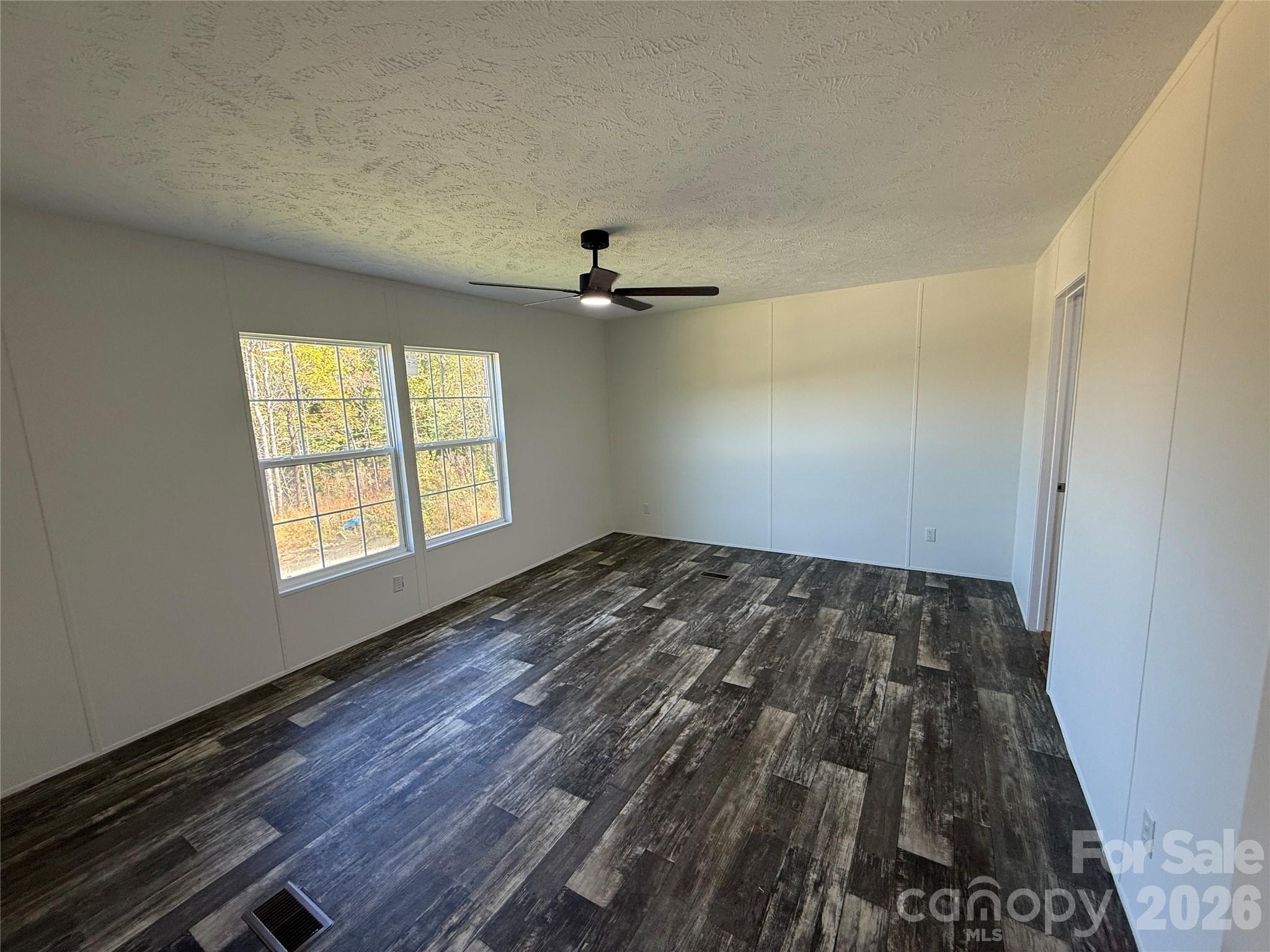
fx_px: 514
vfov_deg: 85.7
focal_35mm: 14
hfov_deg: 102.1
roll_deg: +2.2
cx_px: 635
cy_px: 476
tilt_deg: -8.6
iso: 125
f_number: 2.2
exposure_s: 1/99
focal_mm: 2.22
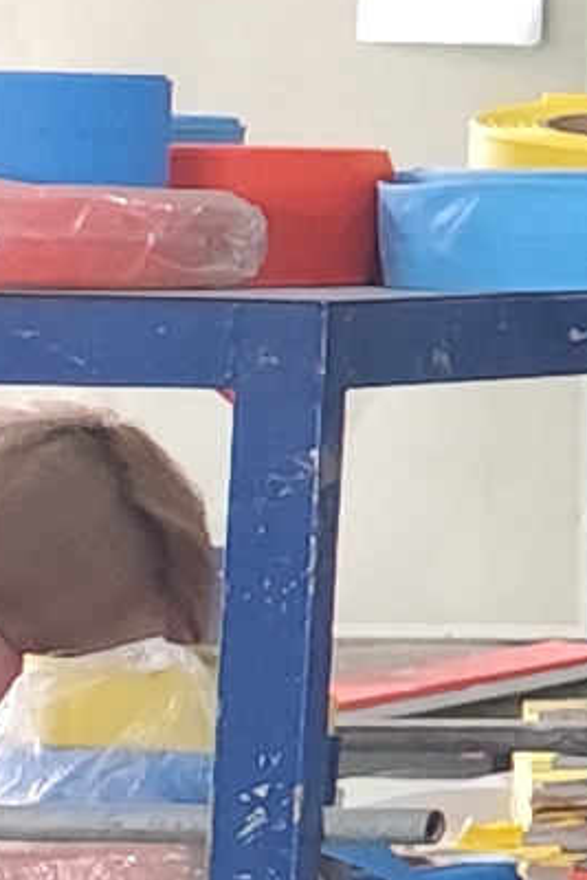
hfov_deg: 3.9
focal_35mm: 244
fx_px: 5962
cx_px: 4261
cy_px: -220
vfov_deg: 8.3
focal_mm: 6.14
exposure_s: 1/50
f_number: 1.65
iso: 1000
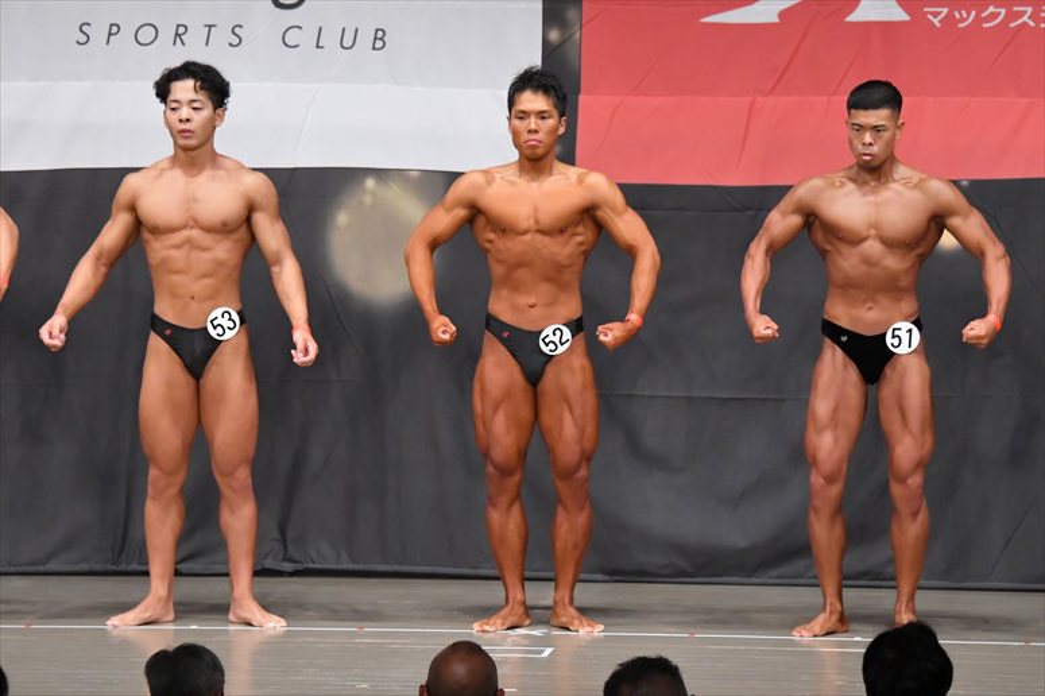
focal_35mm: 202
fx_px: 5861
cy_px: 348
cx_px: 522
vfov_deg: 6.8
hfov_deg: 10.2
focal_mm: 135
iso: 6400
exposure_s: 1/400
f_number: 5.6
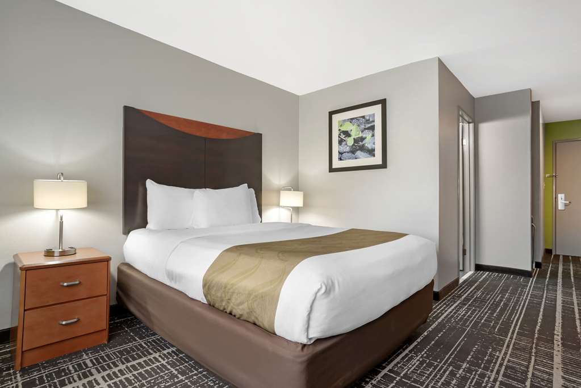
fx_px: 291
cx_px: 290
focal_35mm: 18
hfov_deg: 90.0
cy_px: 194
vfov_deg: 67.4
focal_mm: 18
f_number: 10
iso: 400
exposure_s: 1/13
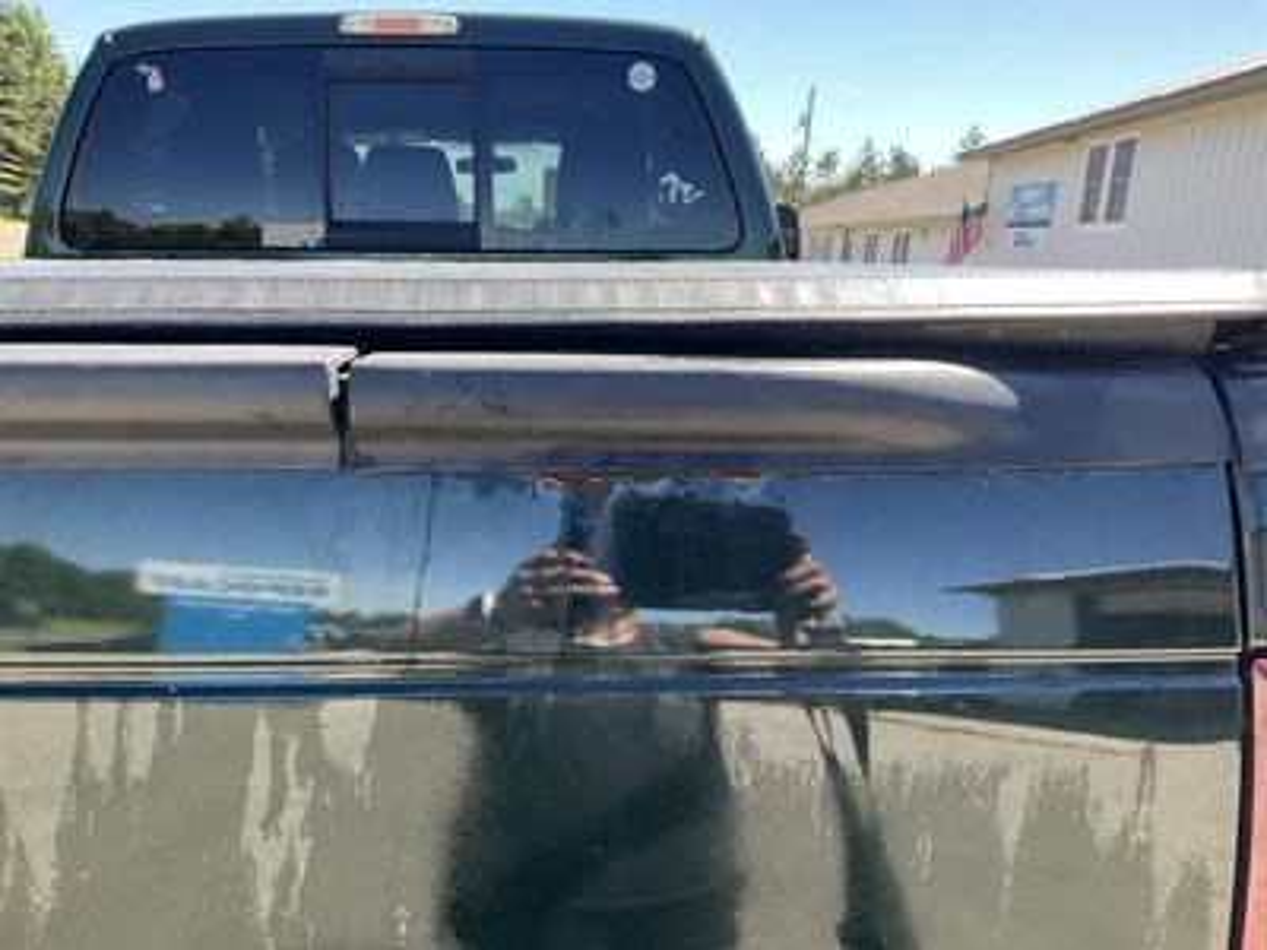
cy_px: 475
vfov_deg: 48.2
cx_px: 634
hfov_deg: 61.7
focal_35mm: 29
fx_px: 1061
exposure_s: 1/219
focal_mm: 3
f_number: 1.8
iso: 25
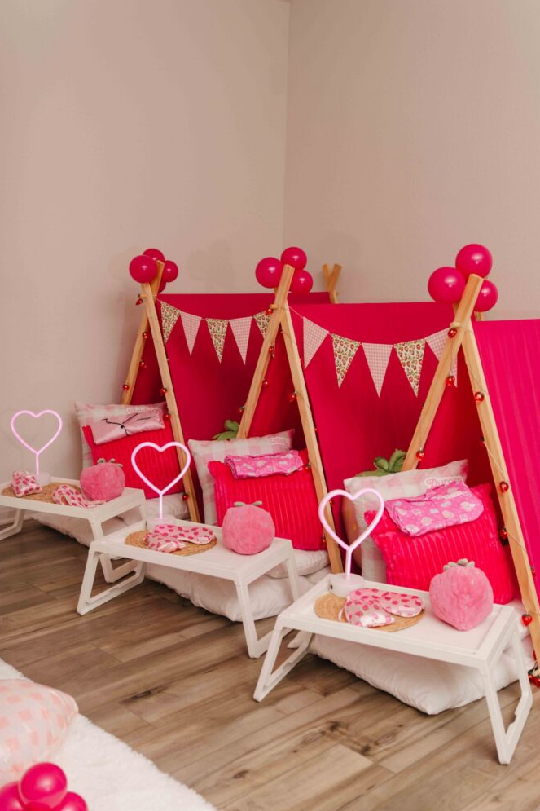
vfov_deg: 50.7
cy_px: 422
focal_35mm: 38
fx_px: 855
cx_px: 288
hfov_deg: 35.0
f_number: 2.8
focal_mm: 35
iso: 100
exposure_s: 1/250
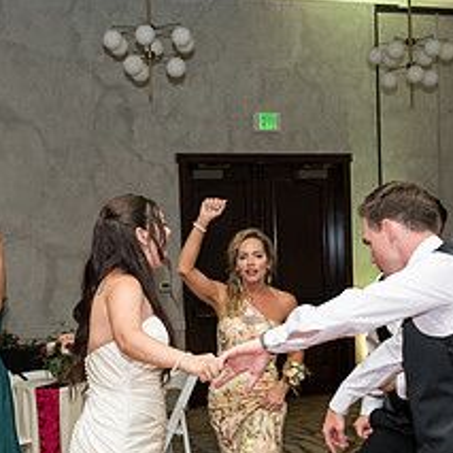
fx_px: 1199
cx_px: 204
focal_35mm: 81
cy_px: 371
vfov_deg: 21.1
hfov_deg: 21.4
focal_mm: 35
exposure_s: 1/320
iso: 1600
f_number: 4
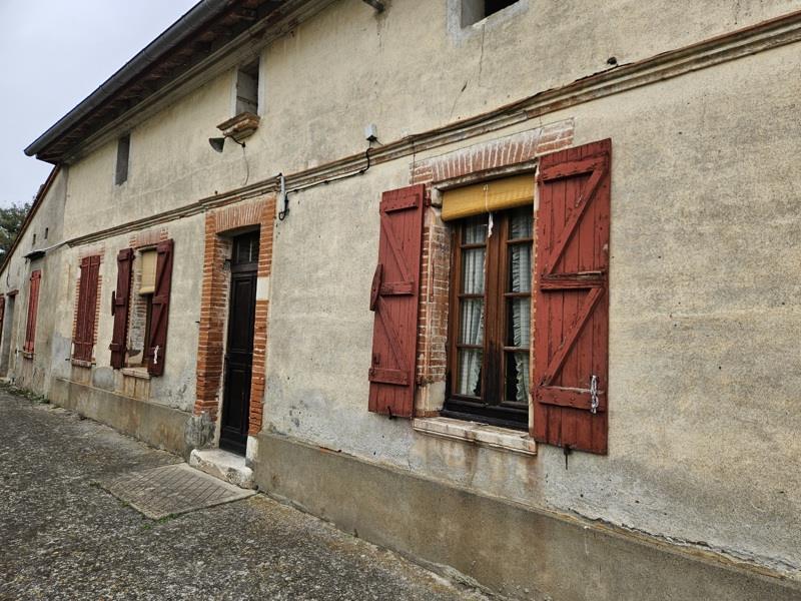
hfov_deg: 73.9
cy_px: 300
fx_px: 532
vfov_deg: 58.9
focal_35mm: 23
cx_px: 400
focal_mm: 5.4
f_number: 1.8
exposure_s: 1/157
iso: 25
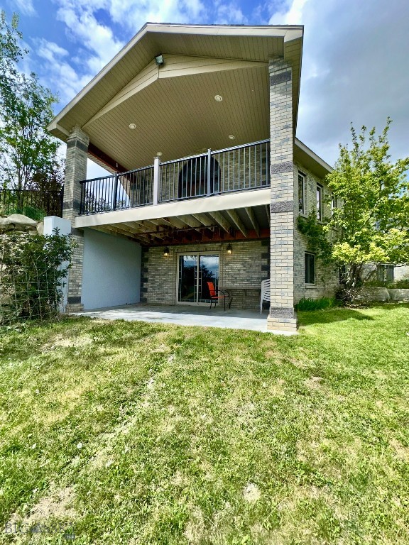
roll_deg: -1.3
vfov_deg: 102.1
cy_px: 272
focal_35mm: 14
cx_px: 204
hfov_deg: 85.7
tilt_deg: +4.7
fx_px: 221
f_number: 2.2
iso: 32
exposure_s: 1/2257
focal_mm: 2.22
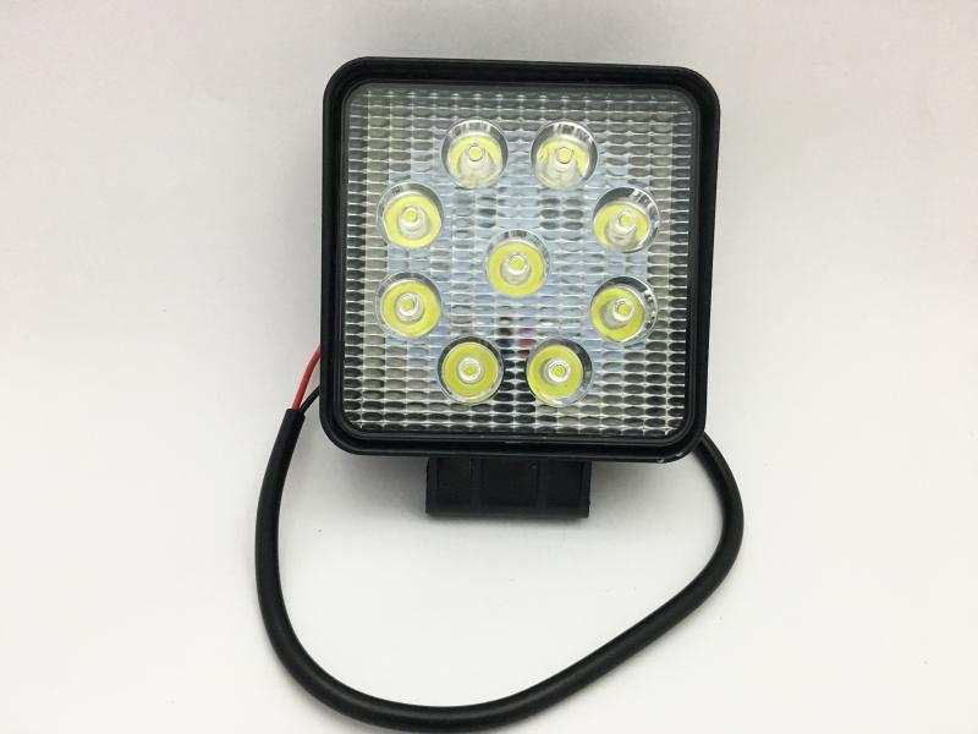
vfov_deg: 48.2
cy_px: 367
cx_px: 489
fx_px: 819
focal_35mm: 29
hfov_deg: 61.7
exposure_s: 1/30
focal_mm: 4.15
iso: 160
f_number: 2.2
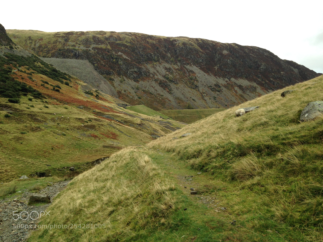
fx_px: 308
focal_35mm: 33
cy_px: 121
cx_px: 162
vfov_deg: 42.9
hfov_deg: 55.4
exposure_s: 1/407
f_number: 2.4
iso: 50
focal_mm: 4.12
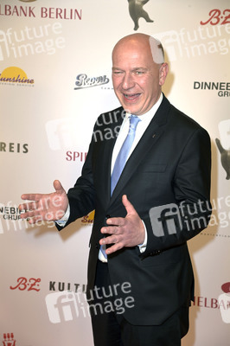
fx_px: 720
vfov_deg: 27.0
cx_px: 115
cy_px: 173
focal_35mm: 75
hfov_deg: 18.2
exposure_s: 1/160
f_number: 5.6
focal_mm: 75
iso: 640
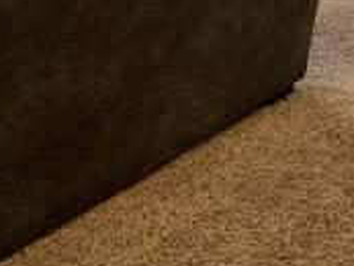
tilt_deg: -3.3
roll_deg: +0.5
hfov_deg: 17.3
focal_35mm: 96
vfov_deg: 14.2
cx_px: 602
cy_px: -164
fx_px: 982
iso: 200
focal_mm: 4.25
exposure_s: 1/60
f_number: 1.8
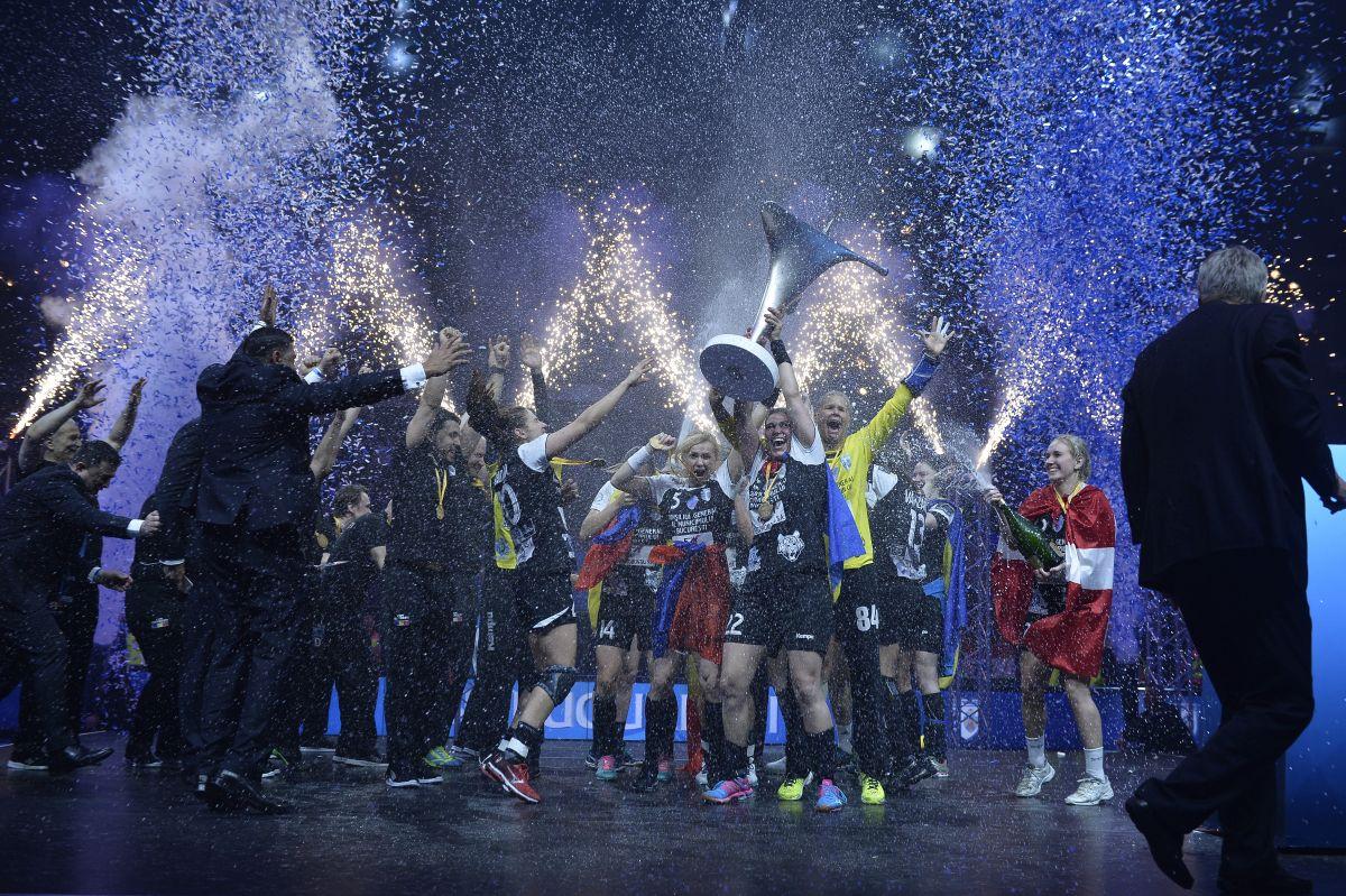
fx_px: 1420
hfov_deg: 50.7
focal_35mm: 38
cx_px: 673
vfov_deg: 35.0
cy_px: 448
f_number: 3.5
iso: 2000
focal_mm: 38
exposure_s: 1/1000
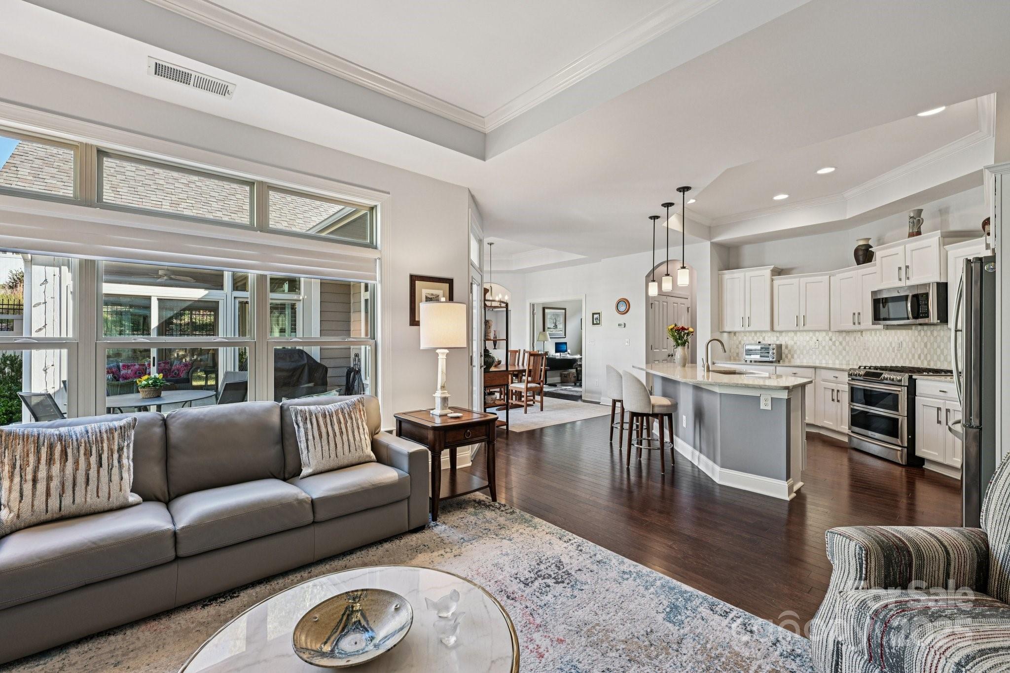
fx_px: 435
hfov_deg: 98.5
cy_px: 336
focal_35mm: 16
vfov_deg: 75.5
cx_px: 505
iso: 320
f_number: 8
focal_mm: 15.5
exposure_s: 1/15
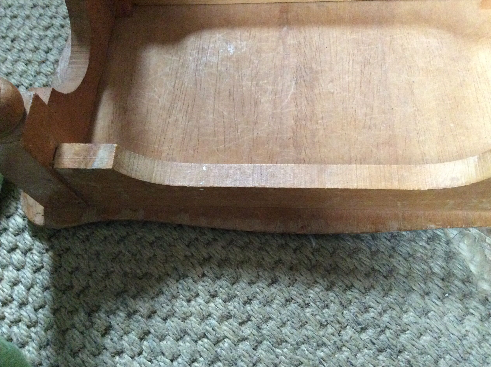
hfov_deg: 55.4
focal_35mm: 33
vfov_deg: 42.8
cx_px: 249
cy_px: 185
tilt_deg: -64.2
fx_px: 467
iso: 400
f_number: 2.4
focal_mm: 3.3
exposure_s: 1/17
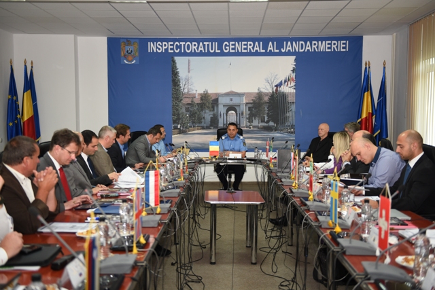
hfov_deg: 44.5
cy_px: 145
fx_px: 532
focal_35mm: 44
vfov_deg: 30.5
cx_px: 218
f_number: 2.8
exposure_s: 1/125
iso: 500
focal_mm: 44
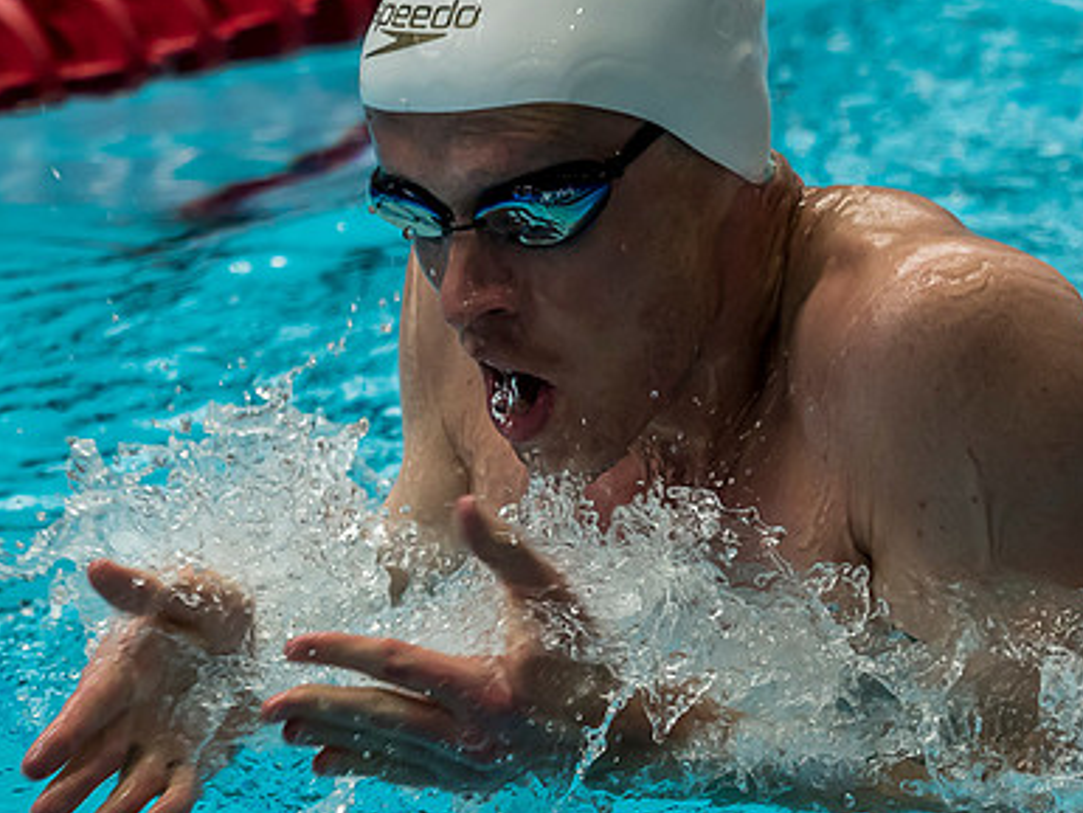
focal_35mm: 281
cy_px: 564
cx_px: 593
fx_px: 8794
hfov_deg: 7.0
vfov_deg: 5.3
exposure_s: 1/640
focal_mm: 60
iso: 800
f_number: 2.8
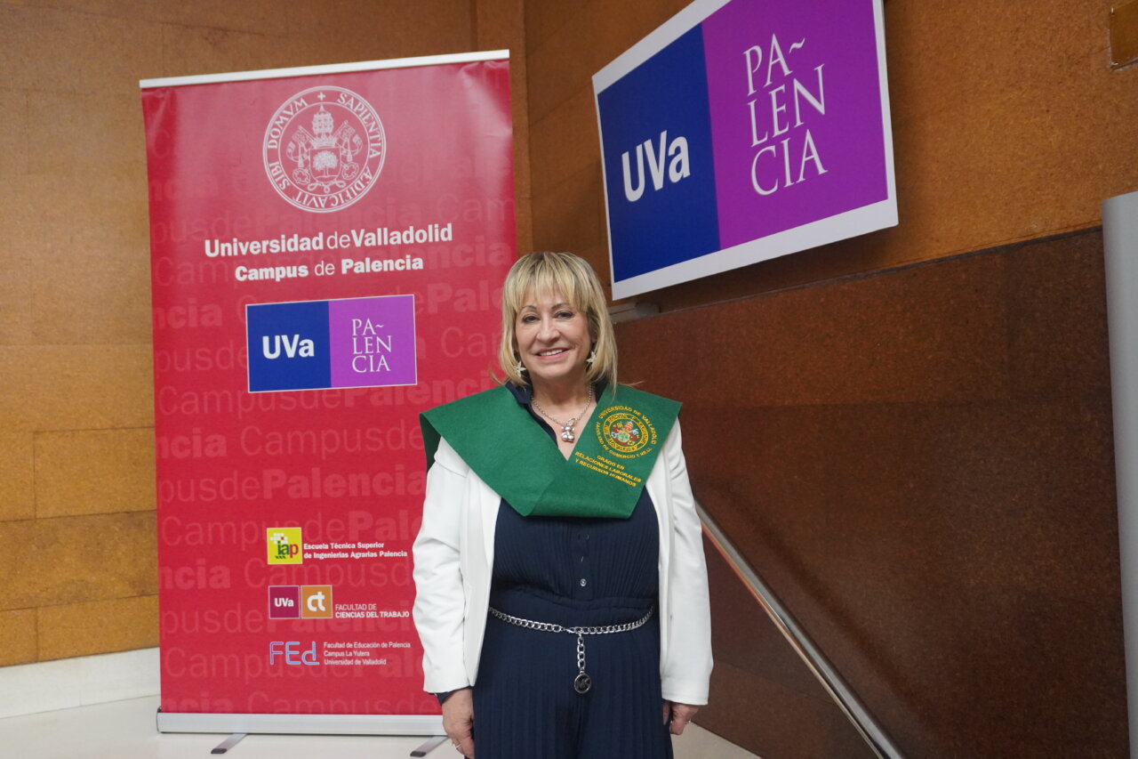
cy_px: 380
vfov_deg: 43.6
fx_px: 948
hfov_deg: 61.9
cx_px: 569
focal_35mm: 30
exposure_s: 1/160
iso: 3200
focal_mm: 20
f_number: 4
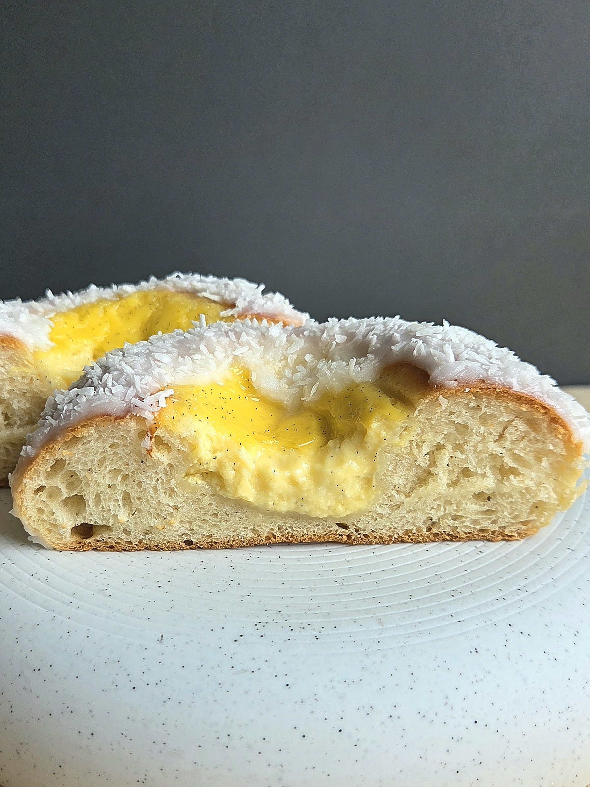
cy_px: 394
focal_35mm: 23
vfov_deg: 73.9
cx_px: 295
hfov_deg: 58.9
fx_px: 523
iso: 64
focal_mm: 5.4
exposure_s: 1/182
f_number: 1.8
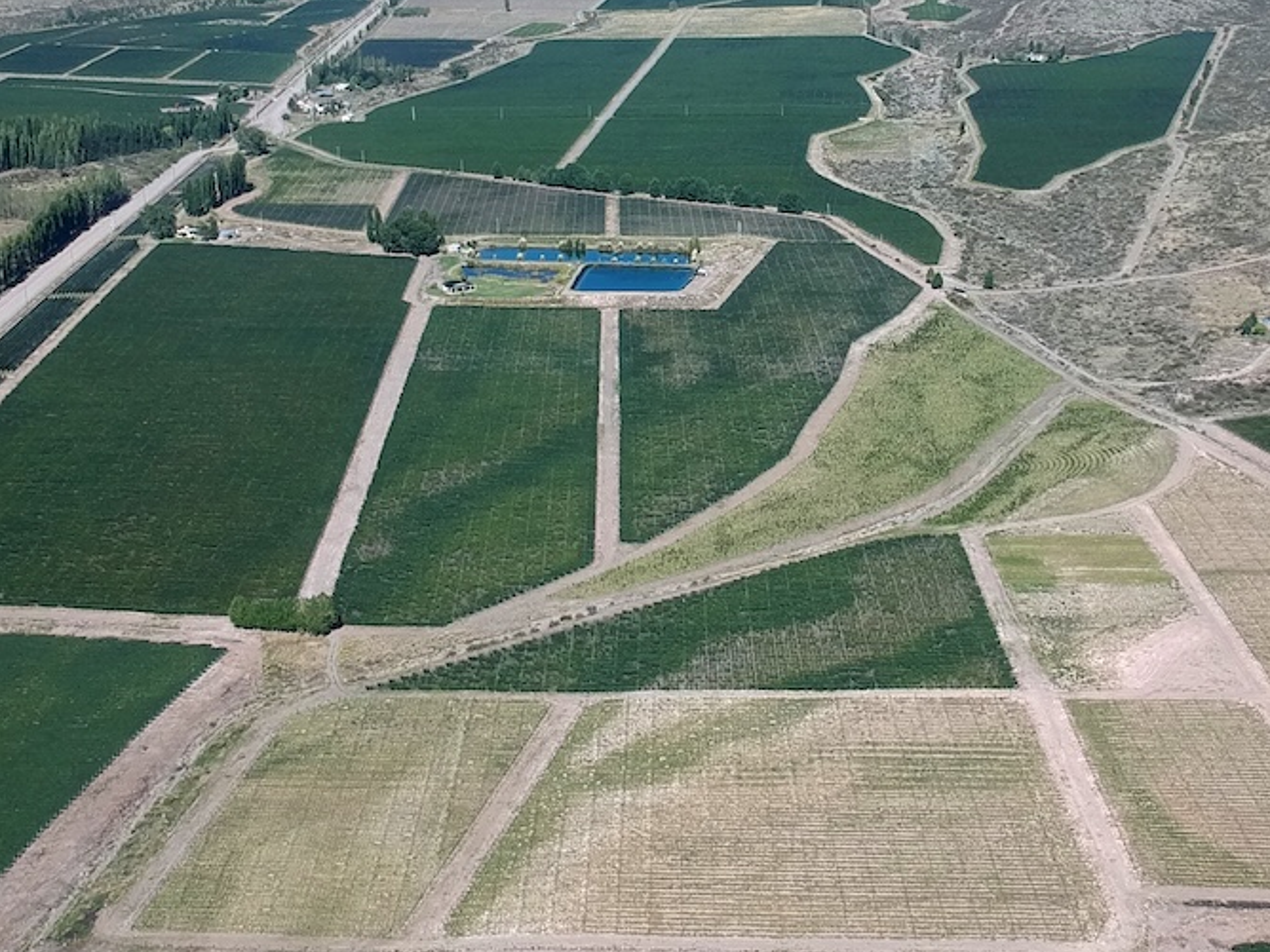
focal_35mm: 53
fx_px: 1944
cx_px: 856
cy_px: 278
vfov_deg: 27.3
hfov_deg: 35.8
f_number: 2.6
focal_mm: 4.49
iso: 101
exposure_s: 1/1600
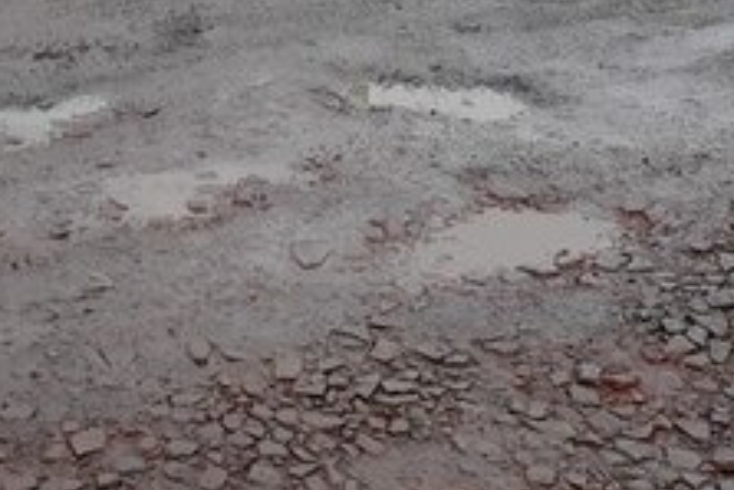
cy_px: -301
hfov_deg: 24.2
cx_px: 174
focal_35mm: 83
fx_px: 1693
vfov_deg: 15.0
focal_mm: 3.71
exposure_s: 1/100
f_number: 1.7
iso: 50
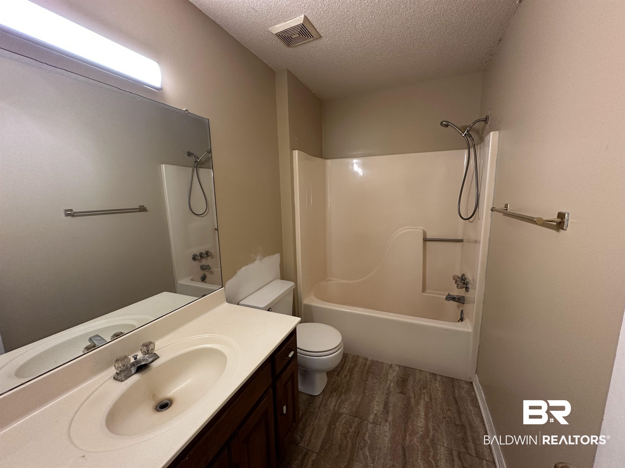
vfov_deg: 85.7
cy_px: 234
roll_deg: +2.0
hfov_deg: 102.1
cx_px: 312
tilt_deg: -8.8
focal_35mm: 14
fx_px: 253
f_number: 2.2
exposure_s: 1/60
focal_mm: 2.22
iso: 250
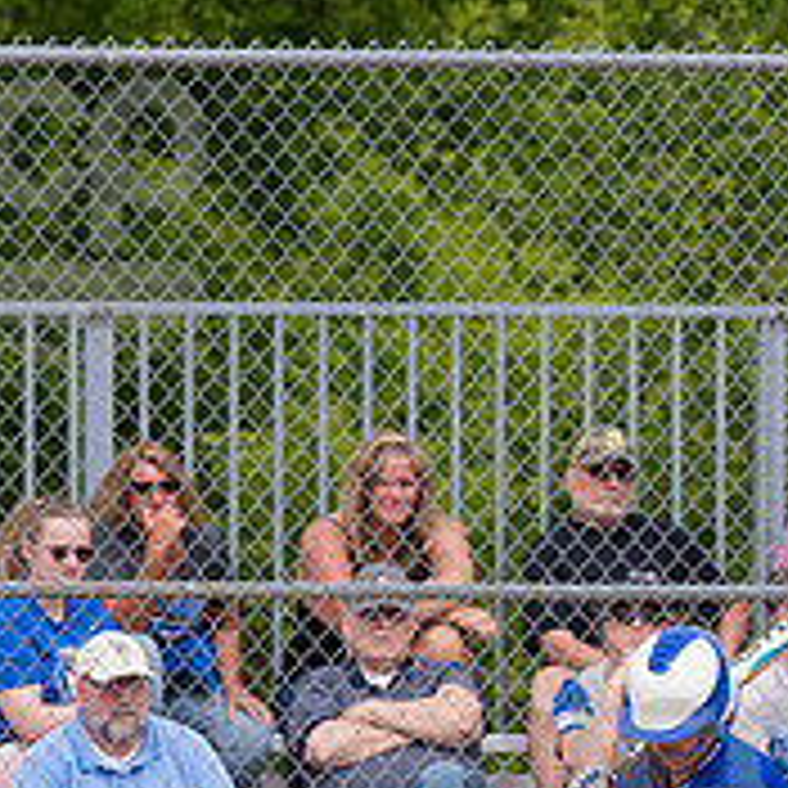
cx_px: 707
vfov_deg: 2.1
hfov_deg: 2.1
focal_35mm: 843
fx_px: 21711
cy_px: 824
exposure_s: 1/1600
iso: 320
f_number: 5.6
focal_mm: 200
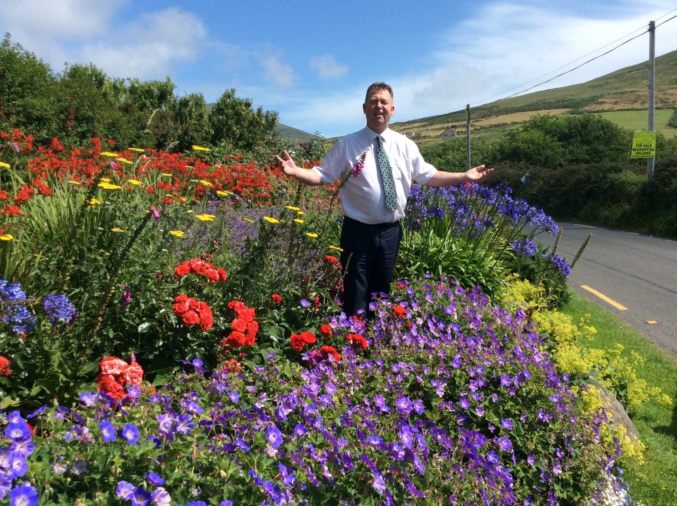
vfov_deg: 41.7
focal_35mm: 34
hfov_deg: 54.0
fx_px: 664
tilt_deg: -5.9
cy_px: 251
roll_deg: +0.0
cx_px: 357
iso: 32
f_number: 2.4
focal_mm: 3.3
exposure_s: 1/1466
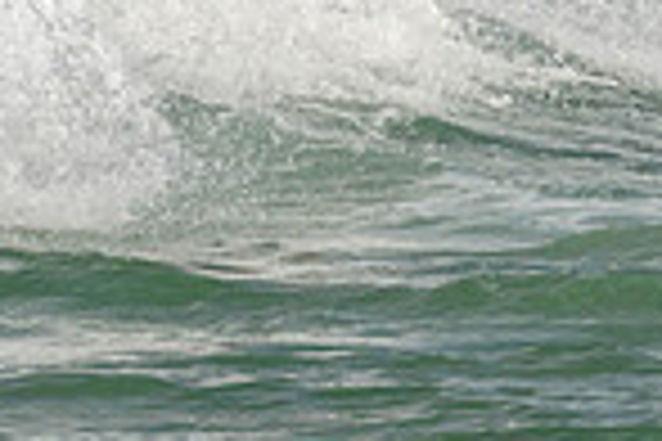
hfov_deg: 0.7
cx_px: 374
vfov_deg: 0.4
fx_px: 58196
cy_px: -196
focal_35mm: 3165
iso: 640
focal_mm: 800
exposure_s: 1/2000
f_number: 11
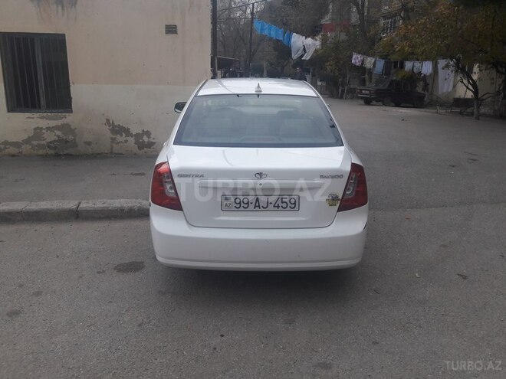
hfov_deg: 63.4
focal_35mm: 28
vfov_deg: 49.7
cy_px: 190
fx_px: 409
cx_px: 253
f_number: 1.9
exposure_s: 1/100
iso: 50
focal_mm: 3.7
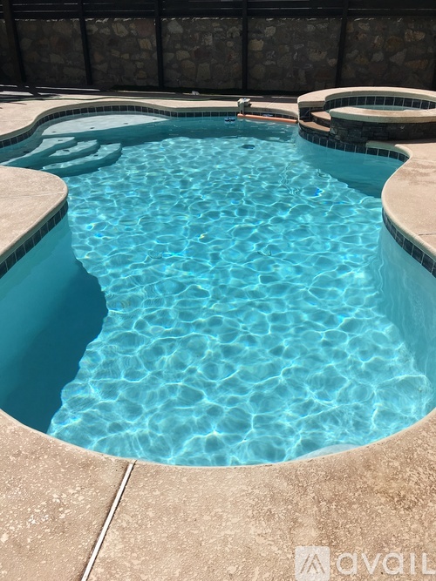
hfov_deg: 48.2
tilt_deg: -29.6
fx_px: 487
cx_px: 218
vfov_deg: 61.7
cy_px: 290
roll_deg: +1.1
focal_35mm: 29
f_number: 2.2
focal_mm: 4.15
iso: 25
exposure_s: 1/4274
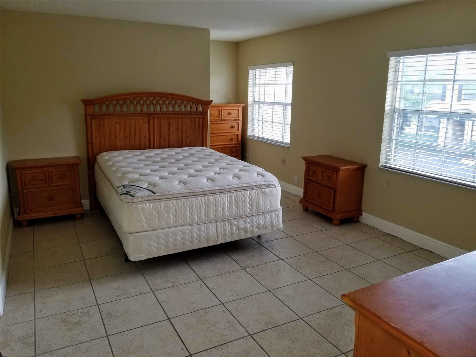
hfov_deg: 67.3
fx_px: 358
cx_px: 238
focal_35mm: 26
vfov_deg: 53.1
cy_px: 178
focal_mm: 4.25
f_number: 1.7
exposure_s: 1/40
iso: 100
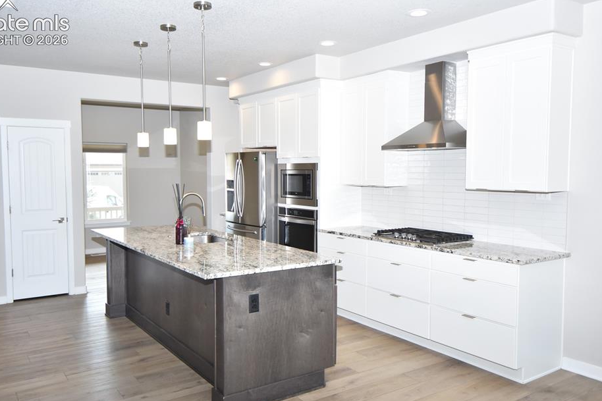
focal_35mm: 29
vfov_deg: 45.6
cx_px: 278
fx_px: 477
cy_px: 211
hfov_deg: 64.4
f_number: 4.2
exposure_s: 1/250
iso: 720
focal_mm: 17
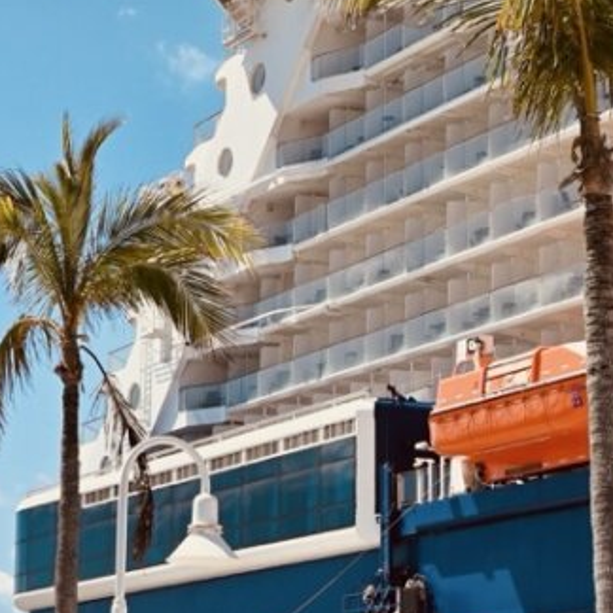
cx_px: 269
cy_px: 242
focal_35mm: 106
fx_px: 2131
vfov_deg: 16.4
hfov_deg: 16.4
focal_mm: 22.5
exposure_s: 1/500
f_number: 8
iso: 100
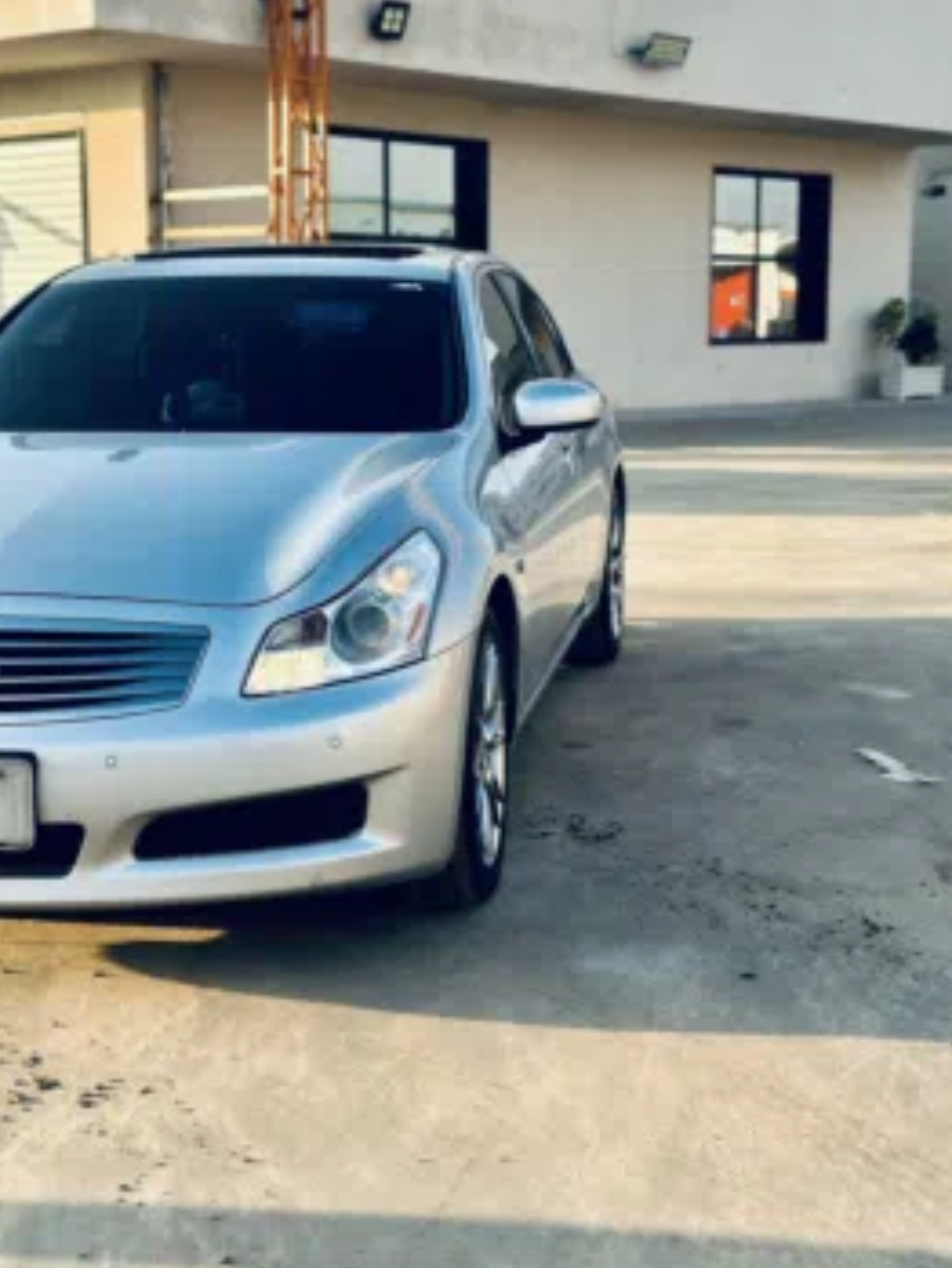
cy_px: 596
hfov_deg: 26.6
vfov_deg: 34.9
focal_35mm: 55
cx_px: 491
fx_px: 2016
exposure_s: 1/1199
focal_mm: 6.86
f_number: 1.78
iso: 80
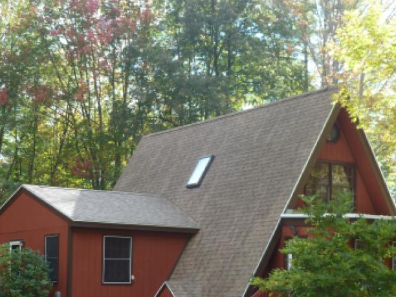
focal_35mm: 82
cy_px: 242
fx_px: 939
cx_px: 225
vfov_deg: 17.8
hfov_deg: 23.8
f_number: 4.1
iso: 100
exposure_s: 1/80
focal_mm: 8.7
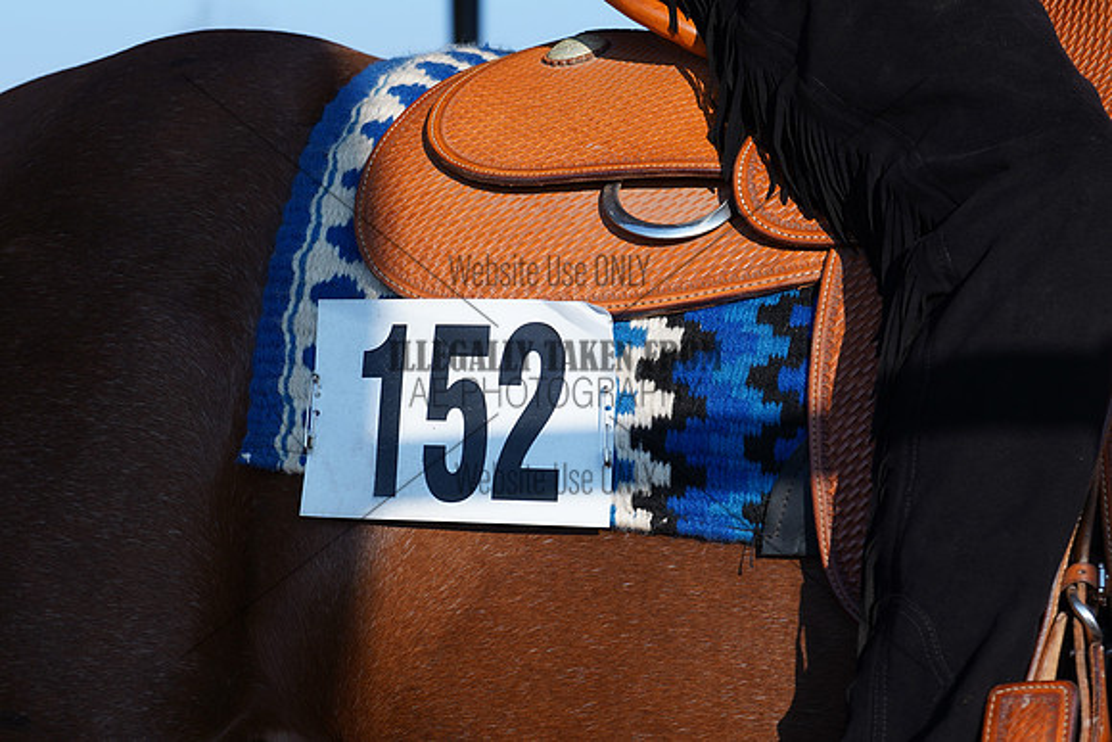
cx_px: 556
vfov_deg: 13.0
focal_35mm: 105
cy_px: 371
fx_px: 3244
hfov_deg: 19.5
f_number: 5.6
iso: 125
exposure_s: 1/400
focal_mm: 70
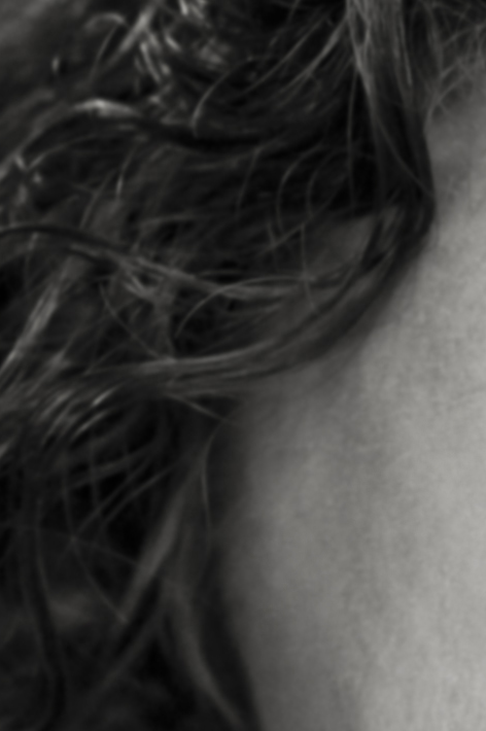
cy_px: 1490
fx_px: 15622
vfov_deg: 2.7
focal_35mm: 770
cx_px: 1105
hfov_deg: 1.8
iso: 800
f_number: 2.5
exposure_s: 1/640
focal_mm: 85
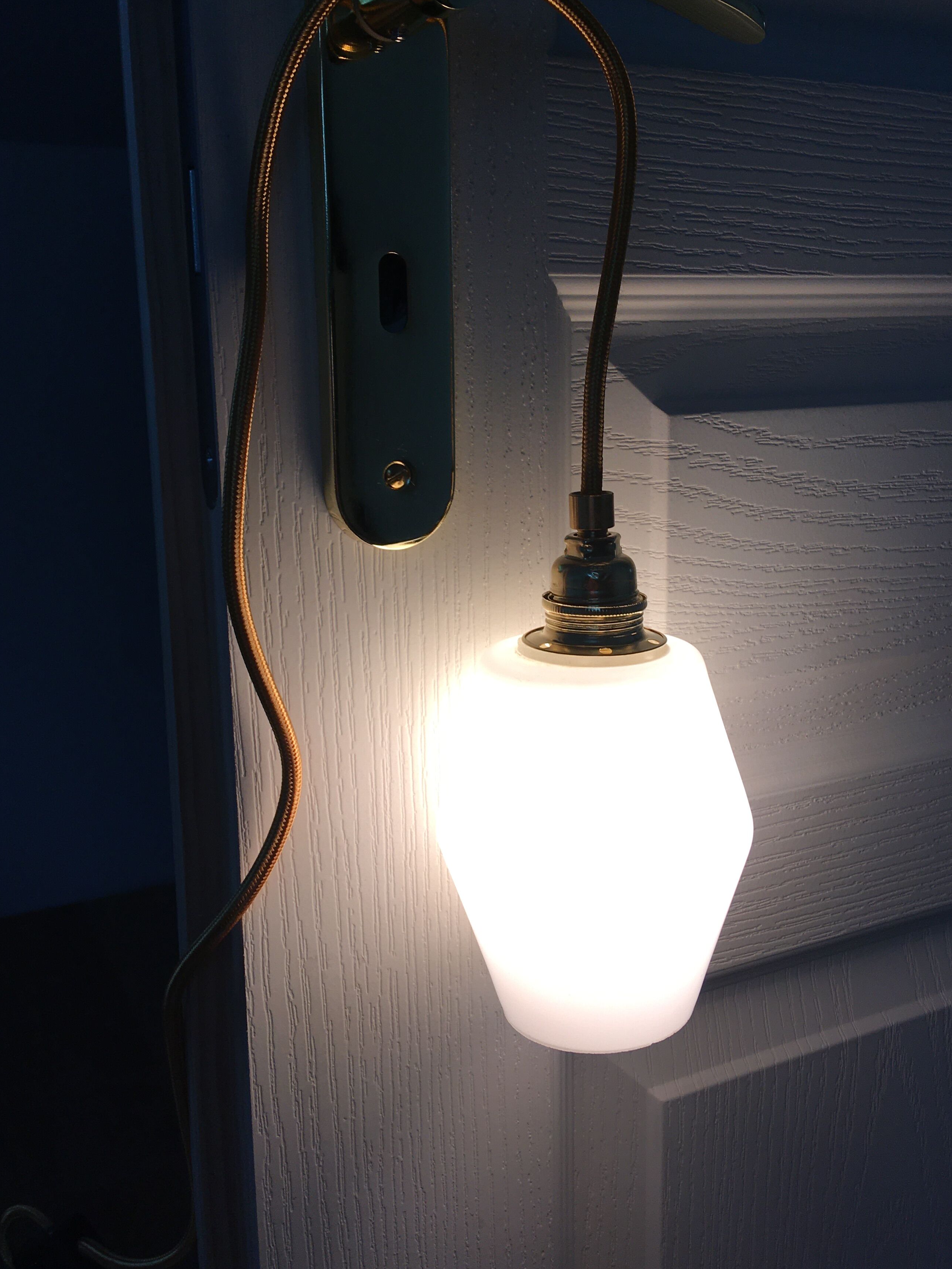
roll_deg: -0.7
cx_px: 514
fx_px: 1247
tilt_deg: -13.3
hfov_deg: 41.8
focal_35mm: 34
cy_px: 566
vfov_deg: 53.8
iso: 25
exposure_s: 1/119
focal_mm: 4.15
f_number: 2.2
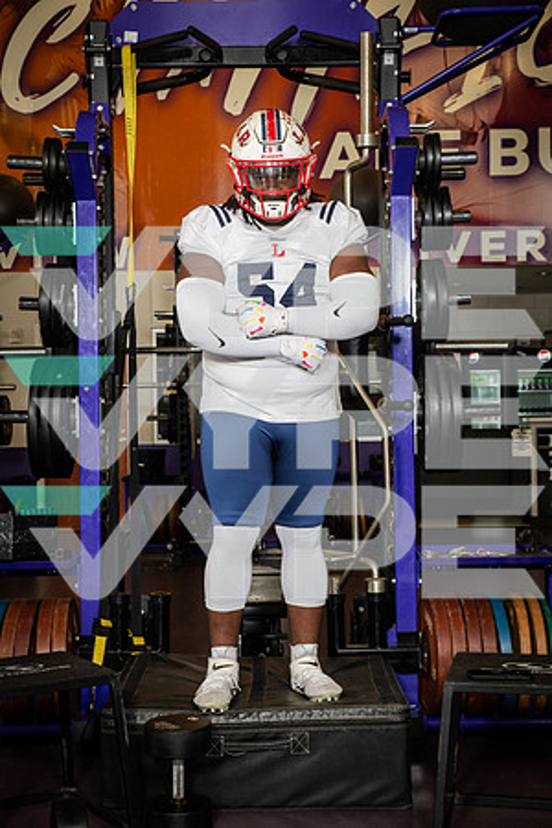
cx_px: 276
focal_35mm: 55
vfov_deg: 36.2
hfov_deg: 24.6
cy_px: 414
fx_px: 1265
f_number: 7.1
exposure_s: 1/250
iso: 800
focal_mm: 55
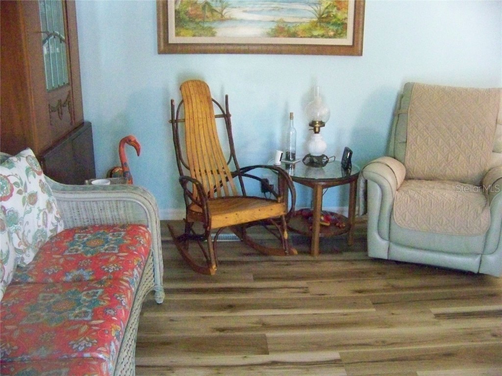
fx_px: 522
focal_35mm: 36
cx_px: 251
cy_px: 188
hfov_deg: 51.4
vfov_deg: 39.7
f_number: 2.8
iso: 1600
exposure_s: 1/60
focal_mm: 5.85
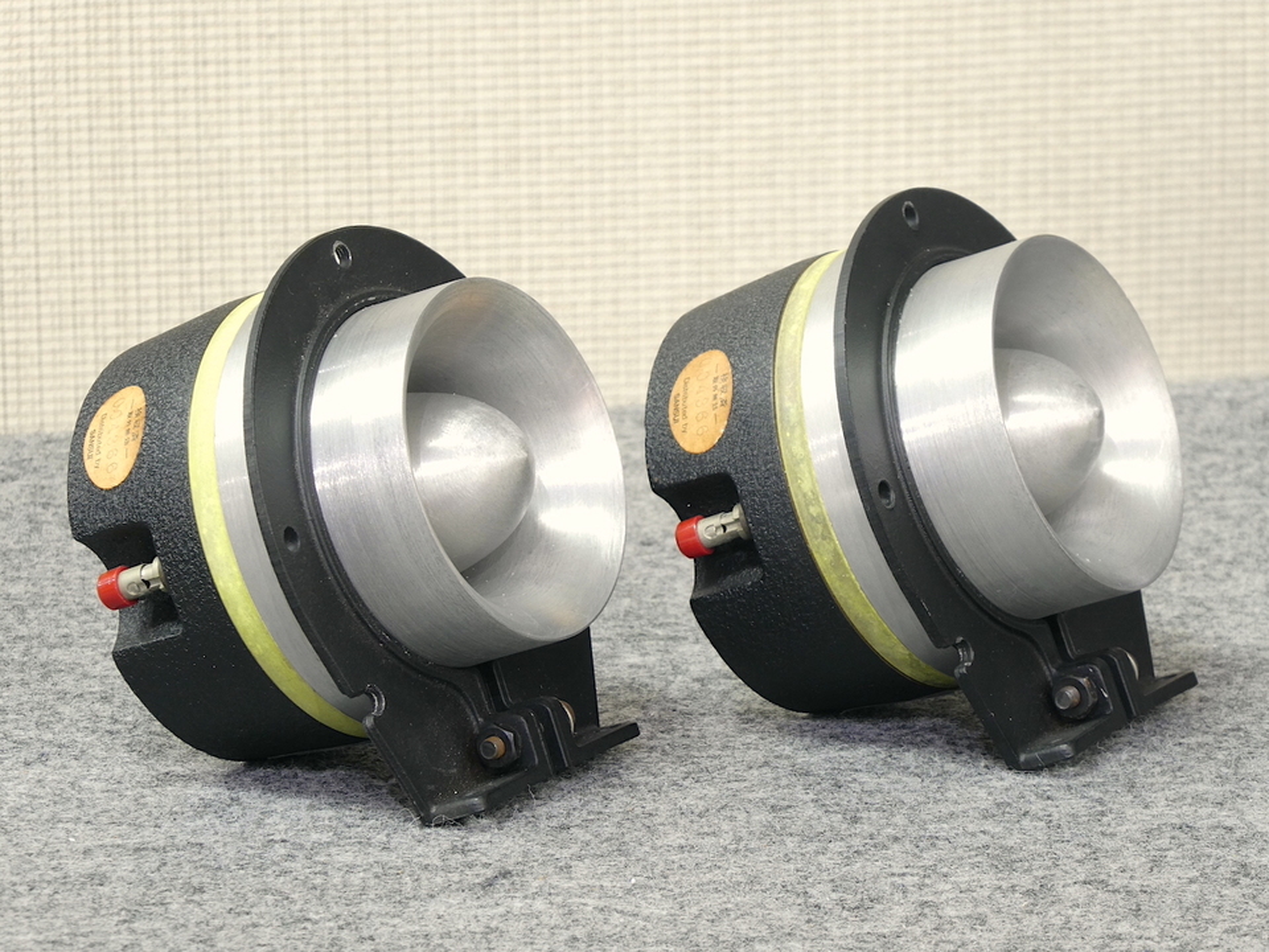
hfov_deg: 7.9
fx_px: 9165
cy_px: 476
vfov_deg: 5.9
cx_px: 634
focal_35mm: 250
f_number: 5.6
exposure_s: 1
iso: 100
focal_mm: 44.8
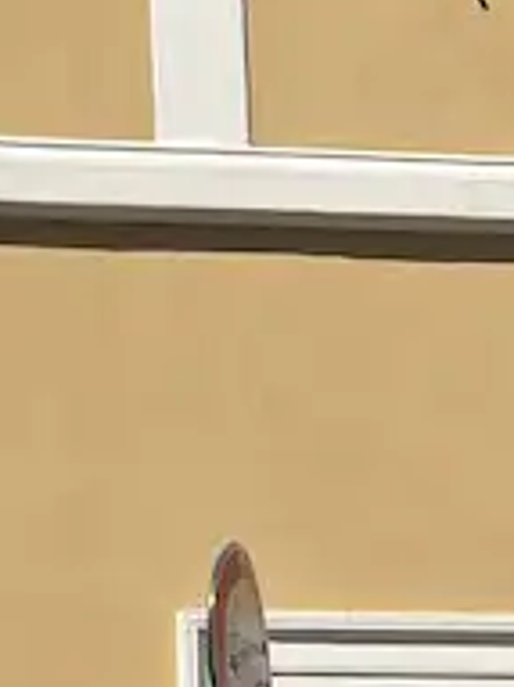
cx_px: 1032
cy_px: 1090
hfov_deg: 6.5
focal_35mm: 220
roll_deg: +2.5
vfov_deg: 8.7
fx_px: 4360
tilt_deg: +3.9
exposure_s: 1/7299
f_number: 1.78
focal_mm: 6.76
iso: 80
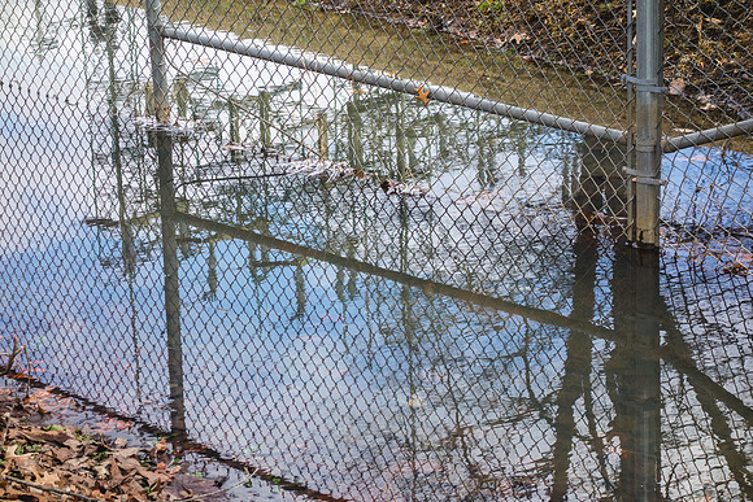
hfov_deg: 19.3
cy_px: 266
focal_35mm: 106
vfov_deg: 12.9
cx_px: 369
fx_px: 2219
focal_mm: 37.1
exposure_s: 1/160
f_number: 5.6
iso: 125
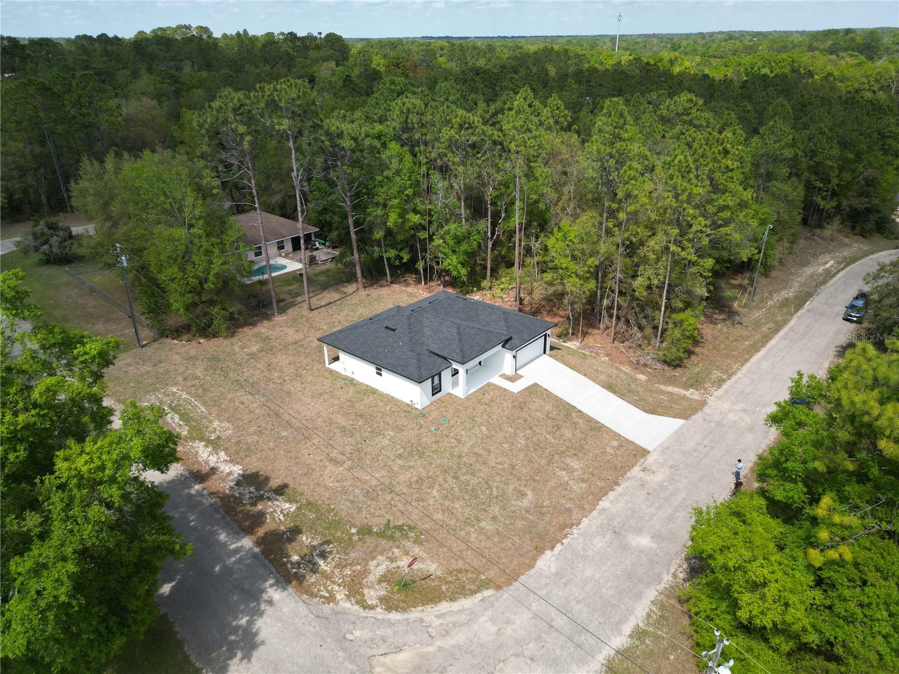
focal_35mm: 24
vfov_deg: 56.8
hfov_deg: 71.6
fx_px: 623
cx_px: 450
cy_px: 337
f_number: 1.7
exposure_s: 1/2000
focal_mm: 6.72
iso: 110
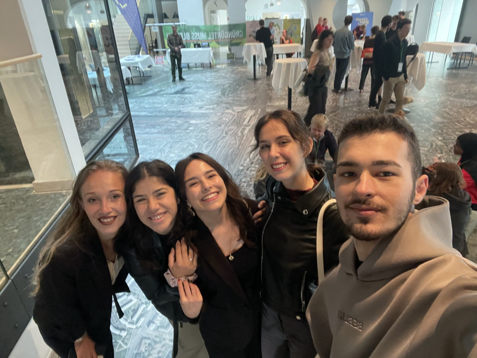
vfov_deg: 58.9
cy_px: 179
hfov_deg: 73.9
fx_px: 317
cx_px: 238
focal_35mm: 23
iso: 500
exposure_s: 1/25
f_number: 2.2
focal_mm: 2.71
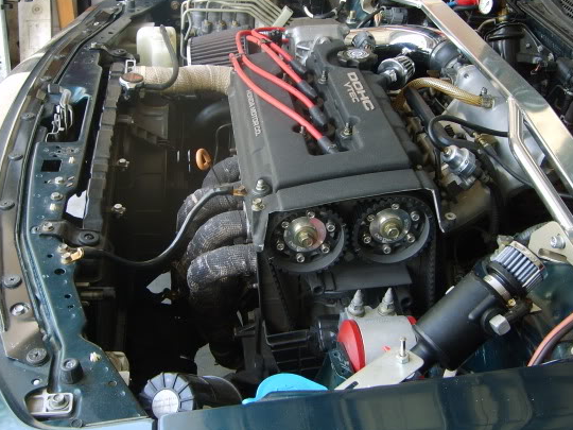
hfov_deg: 44.8
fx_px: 695
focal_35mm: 42
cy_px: 201
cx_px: 276
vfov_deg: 34.3
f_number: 2.8
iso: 50
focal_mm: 5.8
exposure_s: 1/30
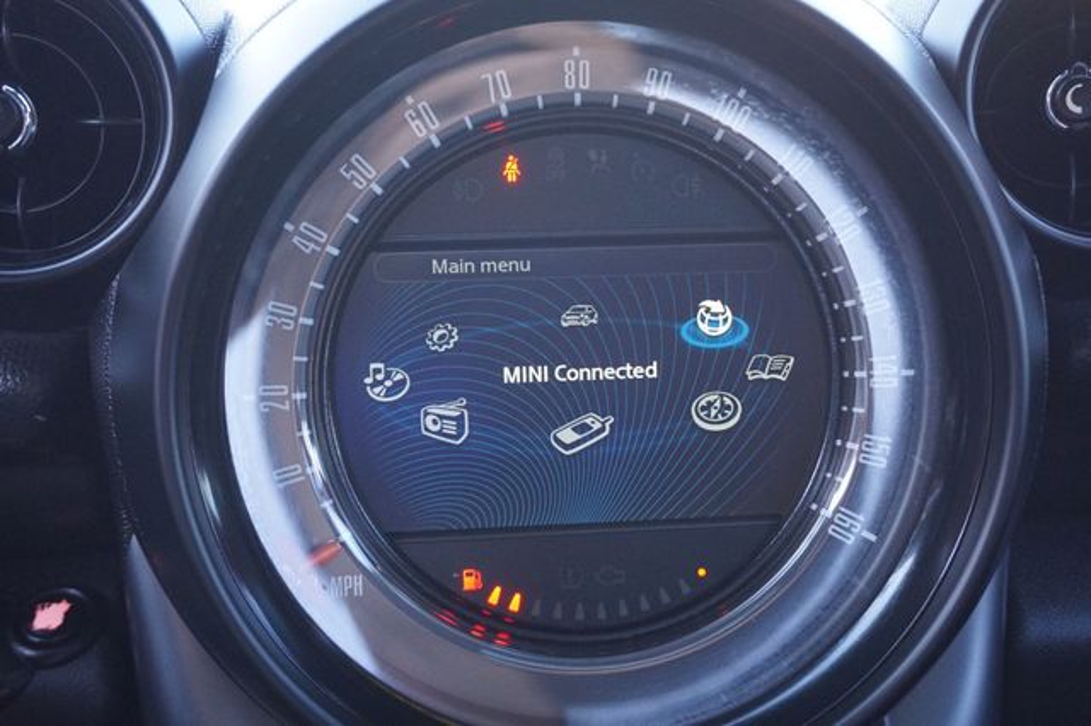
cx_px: 546
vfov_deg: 36.8
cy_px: 363
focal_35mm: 36
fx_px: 1090
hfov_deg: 53.2
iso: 1250
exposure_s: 1/60
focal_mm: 24
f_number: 4.5
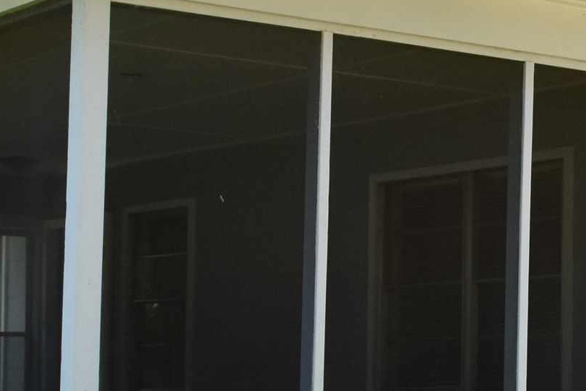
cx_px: 597
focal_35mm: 125
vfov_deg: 11.0
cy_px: 237
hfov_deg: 16.0
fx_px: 2035
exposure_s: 1/500
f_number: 8
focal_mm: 22
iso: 720
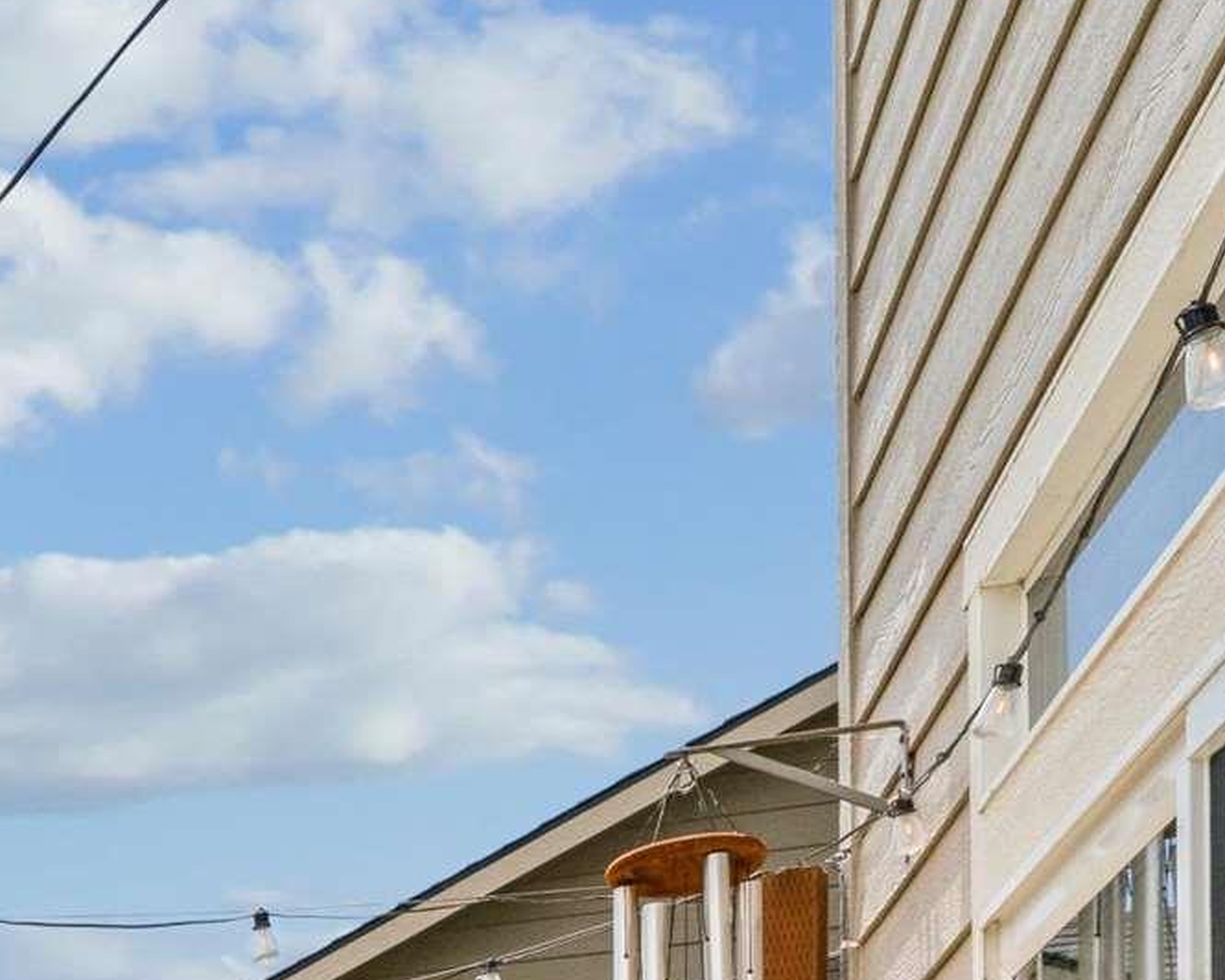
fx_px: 2419
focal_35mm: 67
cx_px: -958
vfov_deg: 19.1
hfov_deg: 20.5
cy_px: 1597
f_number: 13
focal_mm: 15.4
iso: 400
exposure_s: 1/400
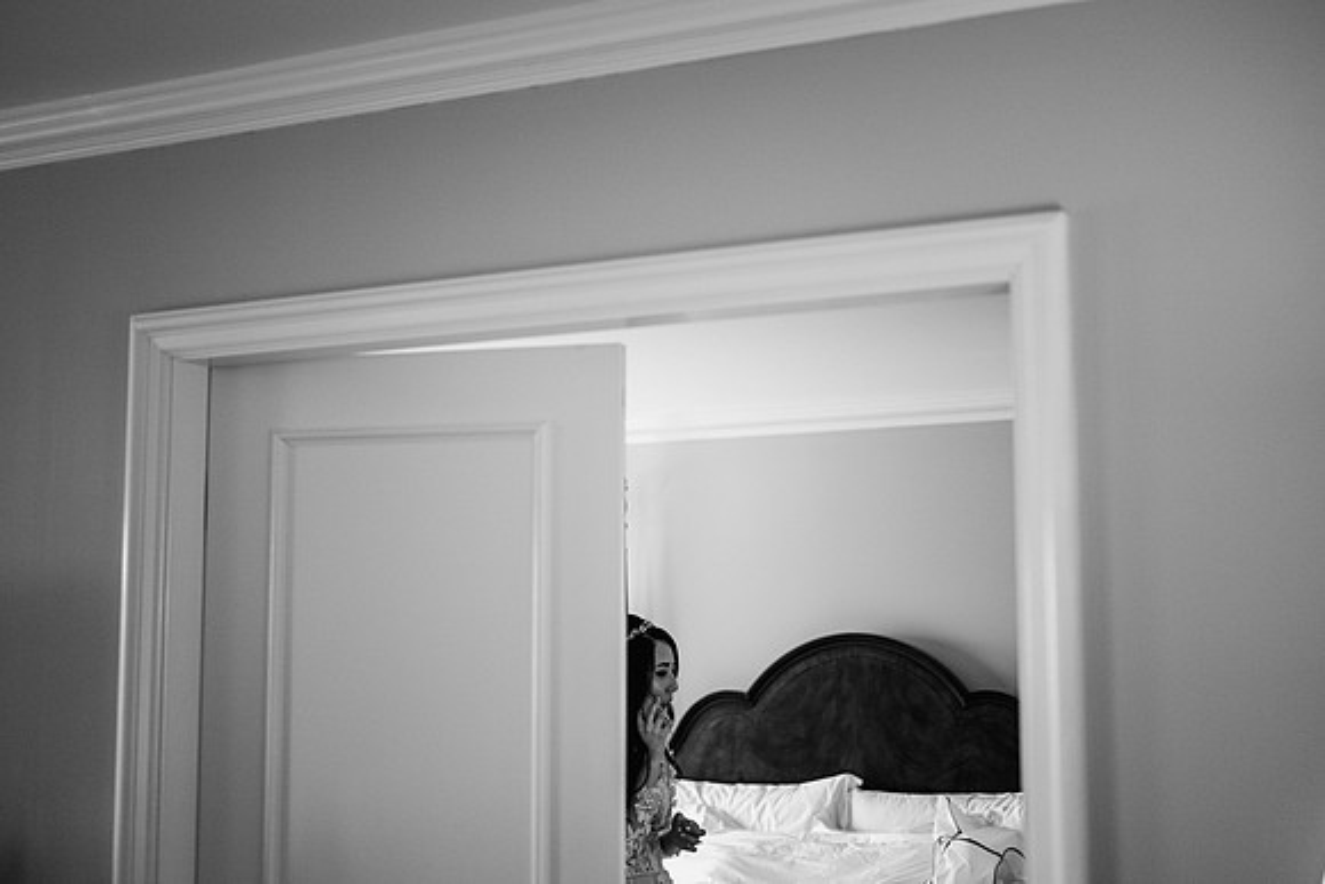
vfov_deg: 26.3
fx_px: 1889
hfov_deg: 38.7
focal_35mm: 51
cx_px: 662
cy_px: 442
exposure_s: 1/320
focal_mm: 50
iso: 400
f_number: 1.8
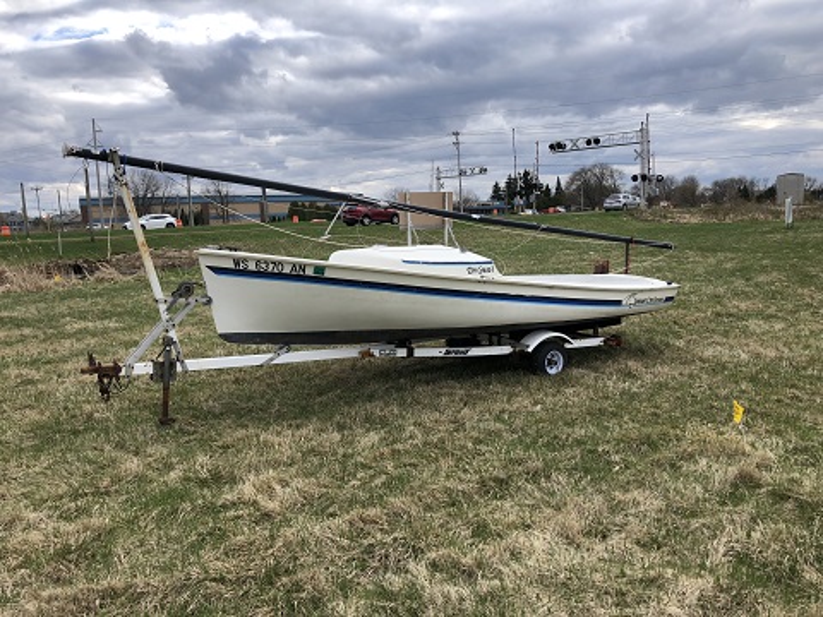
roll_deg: +1.9
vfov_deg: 49.7
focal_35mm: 28
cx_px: 412
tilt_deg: -6.1
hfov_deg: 63.4
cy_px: 308
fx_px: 666
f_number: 1.8
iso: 20
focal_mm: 3.99
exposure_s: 1/867
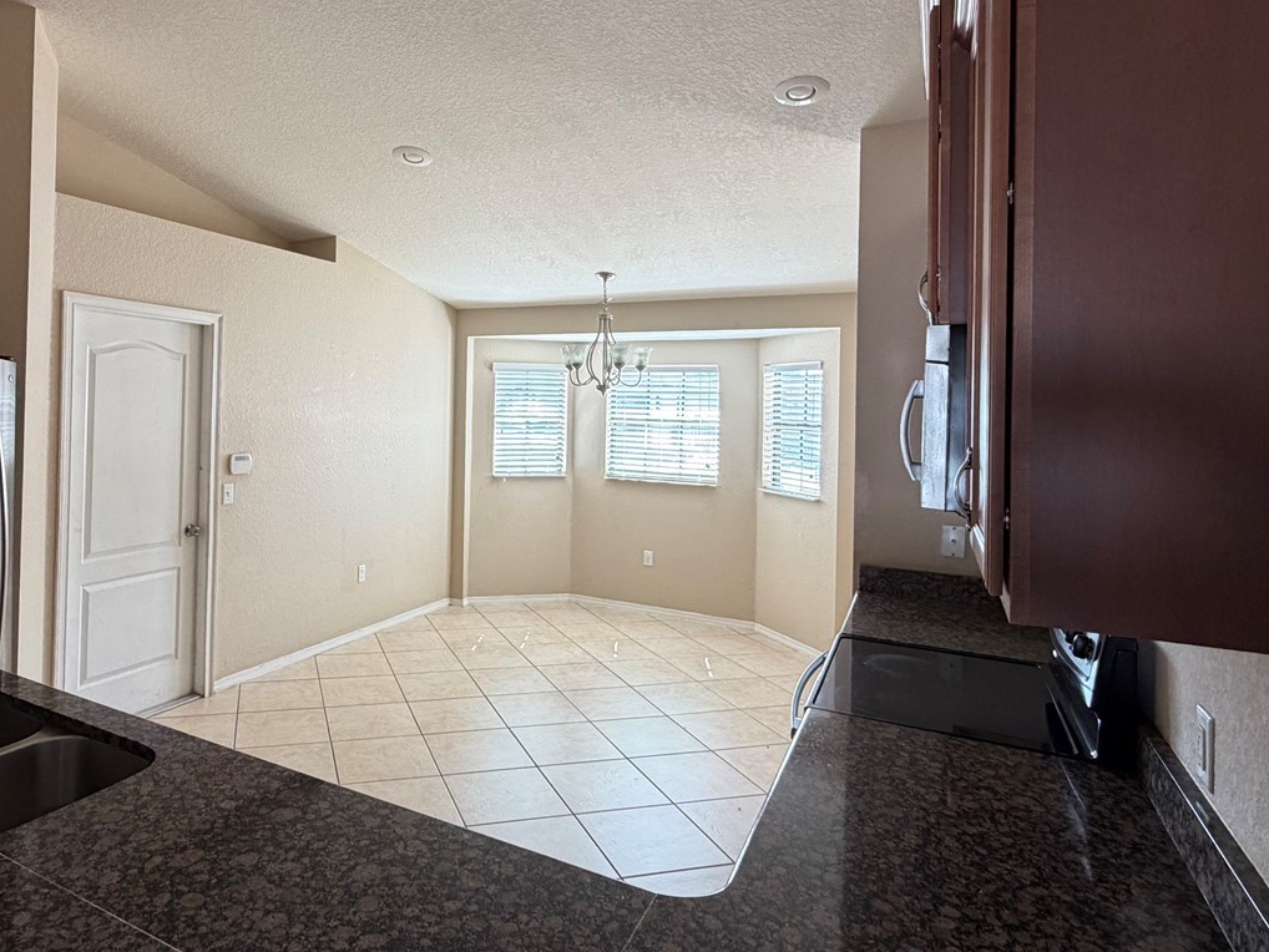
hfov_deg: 75.2
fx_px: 807
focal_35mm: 22
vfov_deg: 60.8
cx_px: 484
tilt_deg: +2.2
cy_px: 405
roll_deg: -0.5
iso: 250
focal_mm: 2.22
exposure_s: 1/121
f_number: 2.2
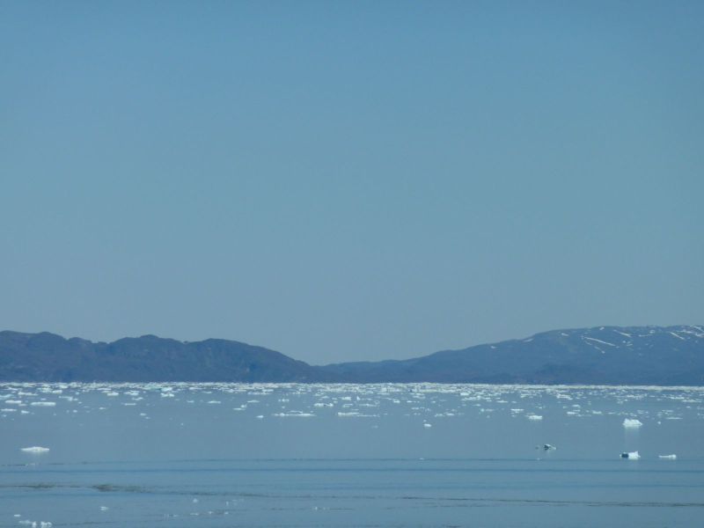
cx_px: 352
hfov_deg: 6.6
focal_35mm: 300
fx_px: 6101
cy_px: 264
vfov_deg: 5.0
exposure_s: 1/1000
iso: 80
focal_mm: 49.2
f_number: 6.3
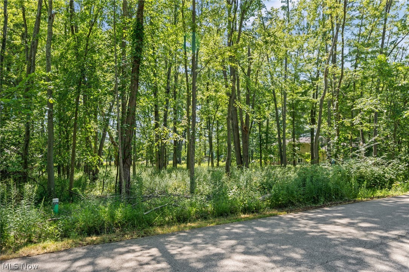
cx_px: 204
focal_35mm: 24
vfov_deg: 53.1
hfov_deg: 73.8
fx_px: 273
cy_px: 136
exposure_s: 1/30
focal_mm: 24
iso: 250
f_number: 9
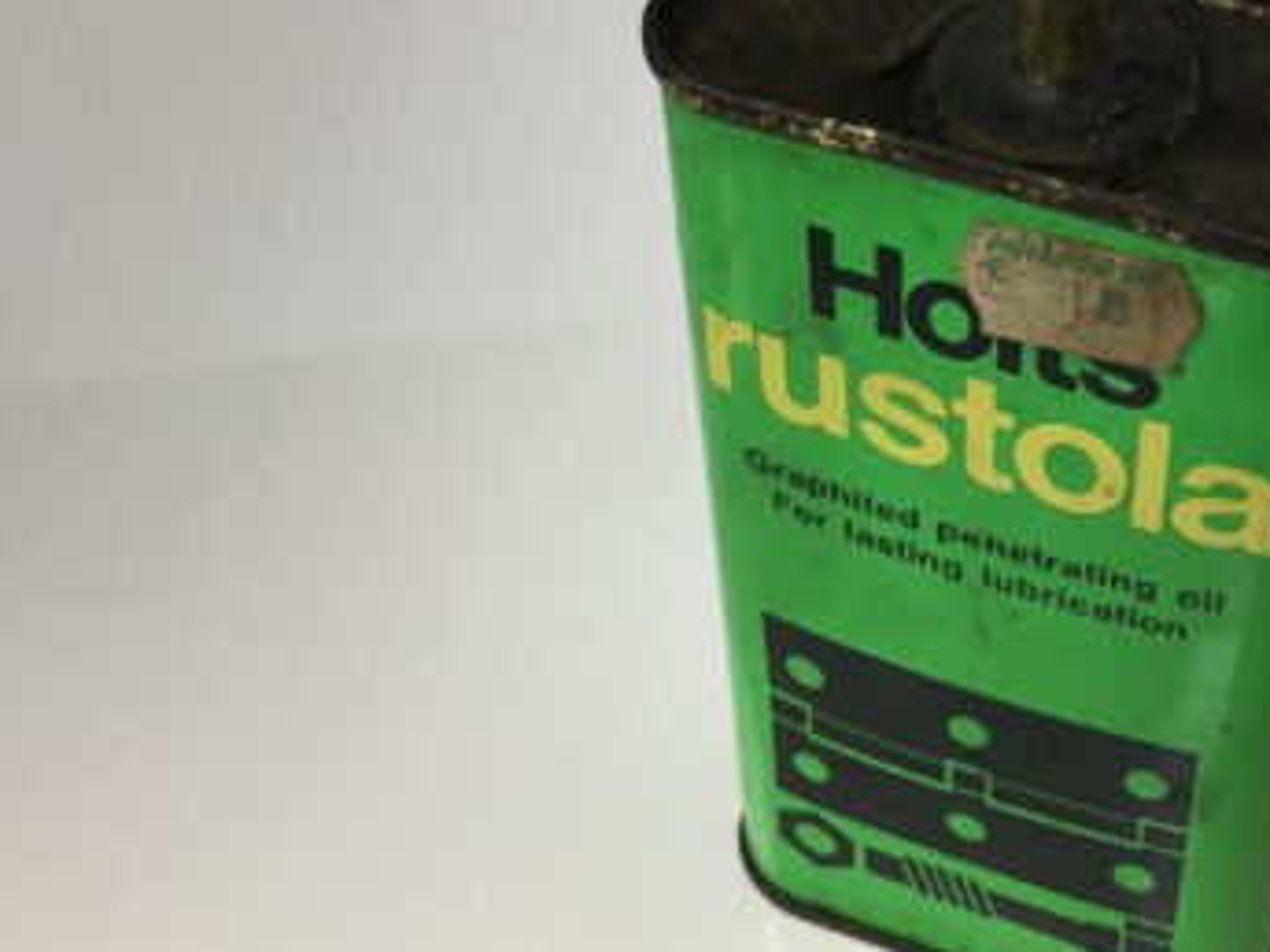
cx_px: 1041
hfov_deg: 34.3
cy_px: 325
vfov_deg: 26.9
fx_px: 1981
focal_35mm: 54
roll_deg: -2.2
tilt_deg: -43.4
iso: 50
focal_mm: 3.3
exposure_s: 1/33
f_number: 2.4
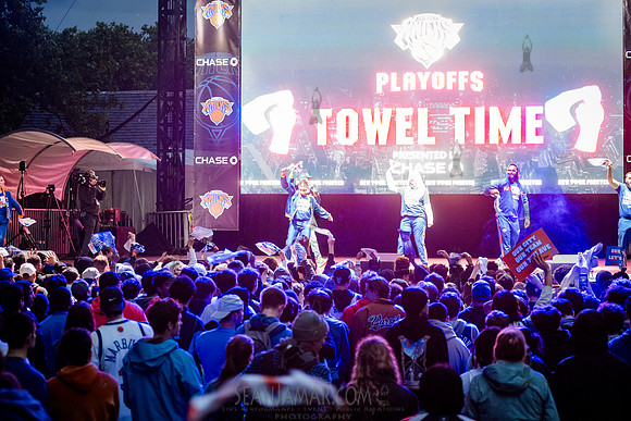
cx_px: 316
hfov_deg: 23.4
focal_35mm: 87
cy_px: 210
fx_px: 1522
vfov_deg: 15.7
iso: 6400
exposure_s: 1/200
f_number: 4
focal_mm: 86
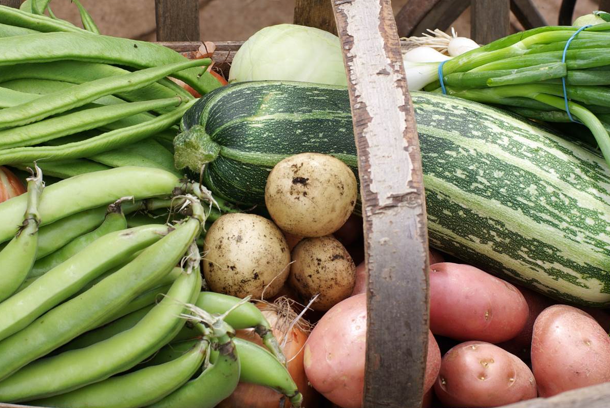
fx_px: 1713
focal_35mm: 101
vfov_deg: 13.6
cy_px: 168
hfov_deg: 20.2
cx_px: 277
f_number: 8
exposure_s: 1/125
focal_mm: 50
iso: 100
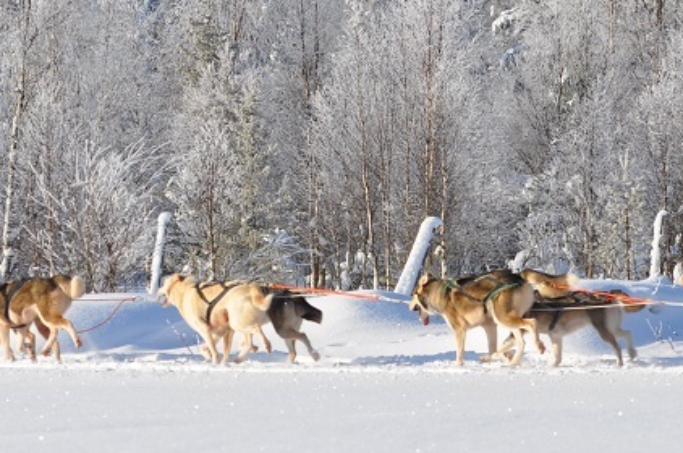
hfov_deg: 4.6
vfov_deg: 3.1
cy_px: 139
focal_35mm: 444
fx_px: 8411
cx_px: 507
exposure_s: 1/800
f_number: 7.1
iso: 200
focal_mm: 122
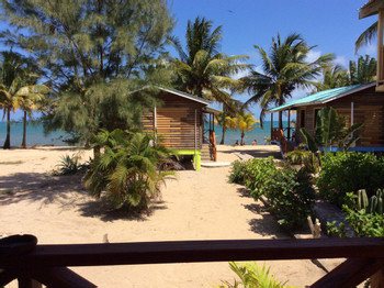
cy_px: 144
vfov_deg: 42.9
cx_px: 192
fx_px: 366
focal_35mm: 33
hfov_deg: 55.4
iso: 32
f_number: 2.4
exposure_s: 1/1789
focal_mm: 3.3
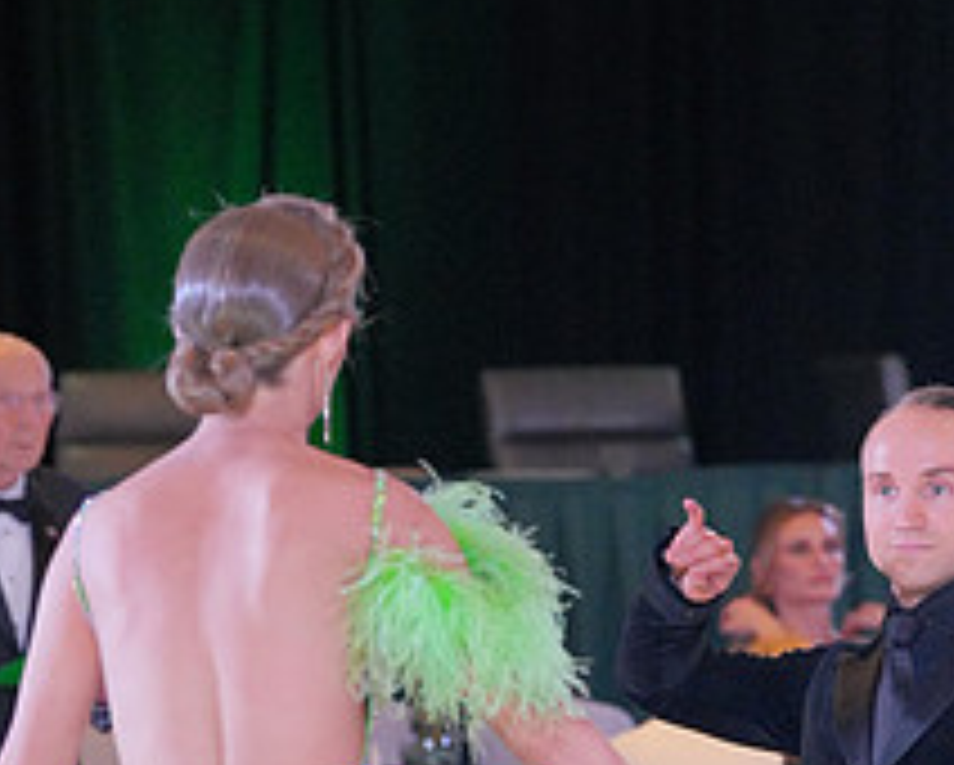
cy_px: 945
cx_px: 601
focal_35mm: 295
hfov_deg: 6.5
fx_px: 8337
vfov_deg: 5.2
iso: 5000
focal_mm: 115
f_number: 4
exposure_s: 1/500
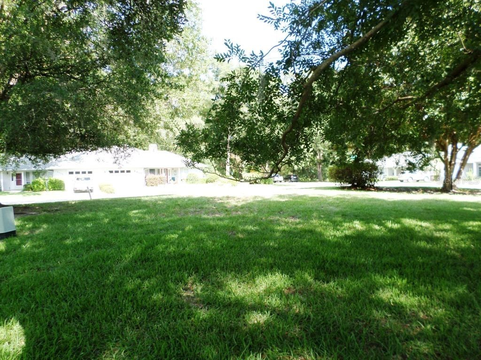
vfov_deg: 54.9
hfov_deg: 69.4
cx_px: 240
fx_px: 347
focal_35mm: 25
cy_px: 180
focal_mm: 4.5
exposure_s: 1/180
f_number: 2.5
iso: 80
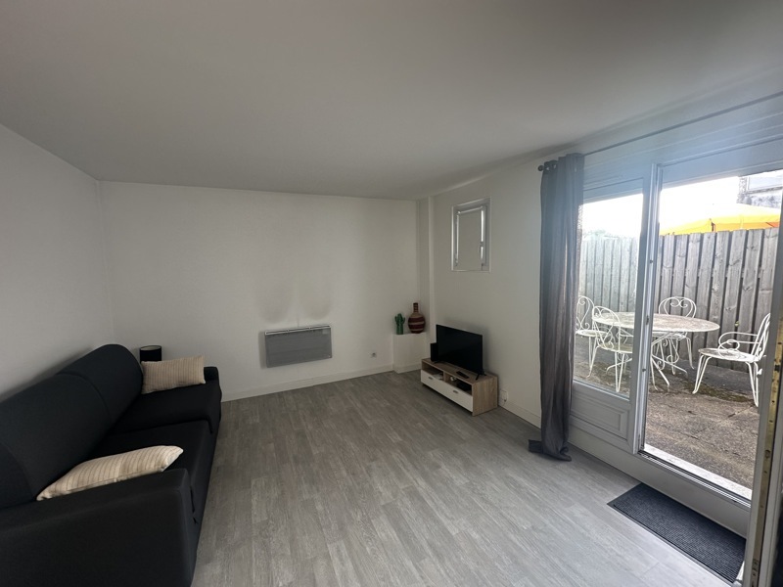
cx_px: 392
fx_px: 317
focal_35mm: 14
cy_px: 294
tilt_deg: -3.9
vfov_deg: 85.7
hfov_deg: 102.1
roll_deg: +1.4
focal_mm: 2.22
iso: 100
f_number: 2.2
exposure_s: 1/99
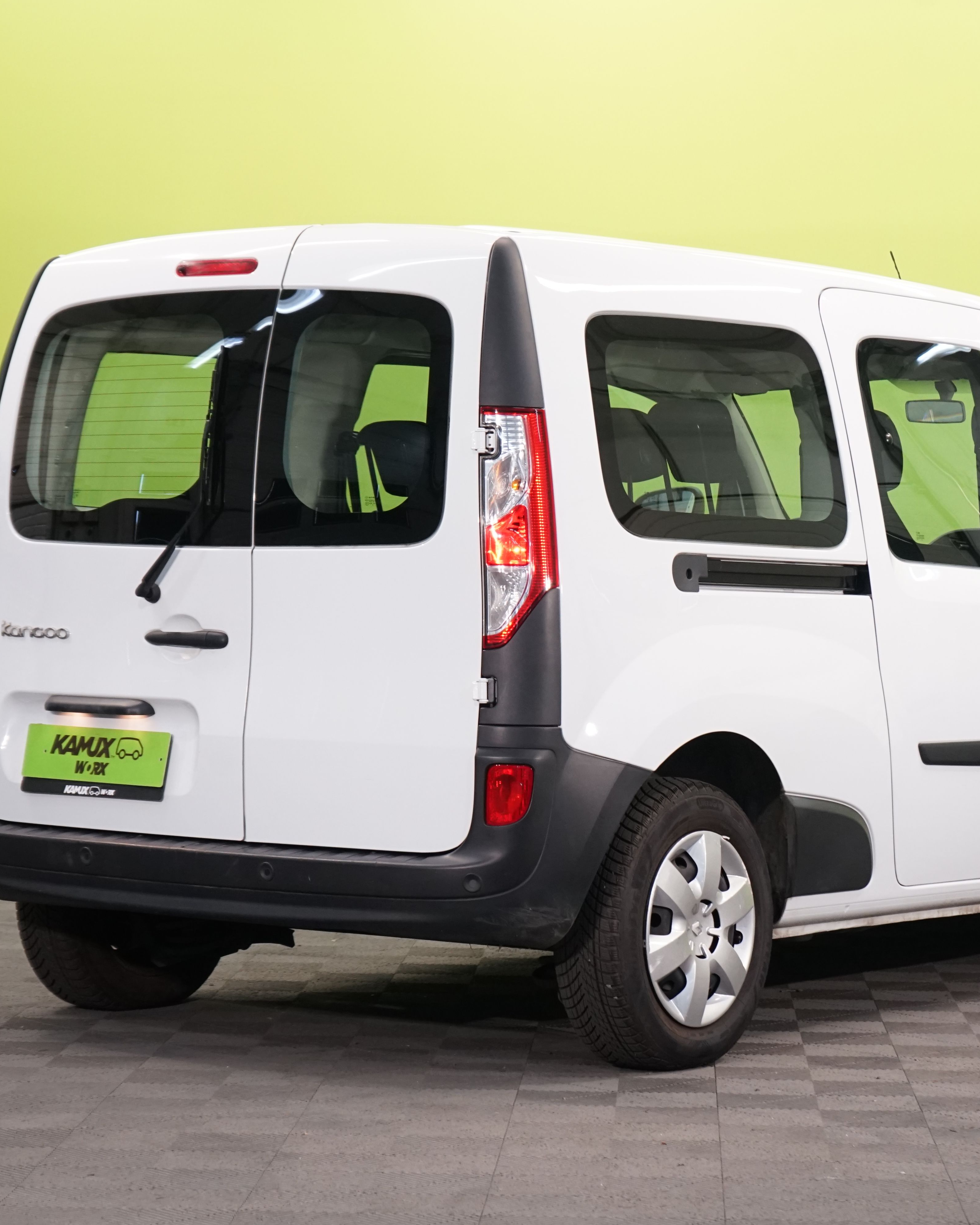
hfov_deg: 15.5
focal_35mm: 99
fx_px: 3589
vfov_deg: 19.4
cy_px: 613
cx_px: 674
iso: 1600
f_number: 6.3
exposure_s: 1/100
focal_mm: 70
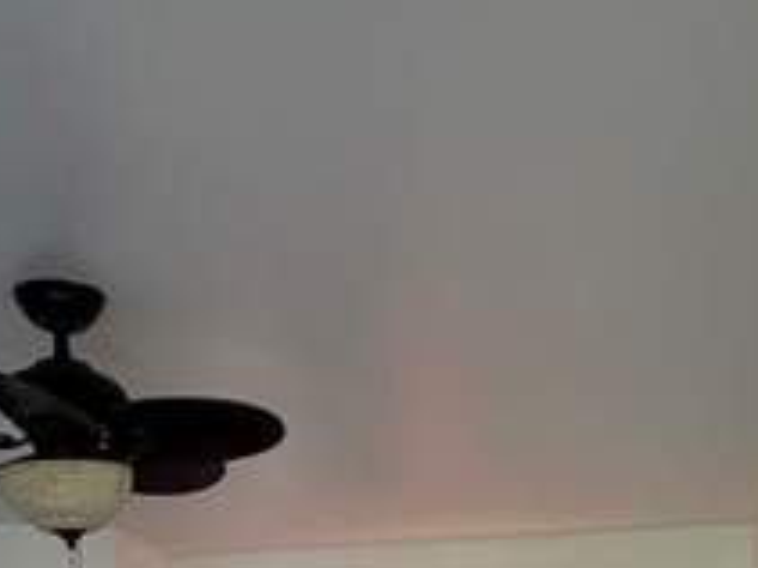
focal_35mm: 53
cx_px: 402
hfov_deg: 36.2
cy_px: 755
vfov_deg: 23.9
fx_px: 1160
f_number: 2.2
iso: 320
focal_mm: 2.22
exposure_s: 1/111
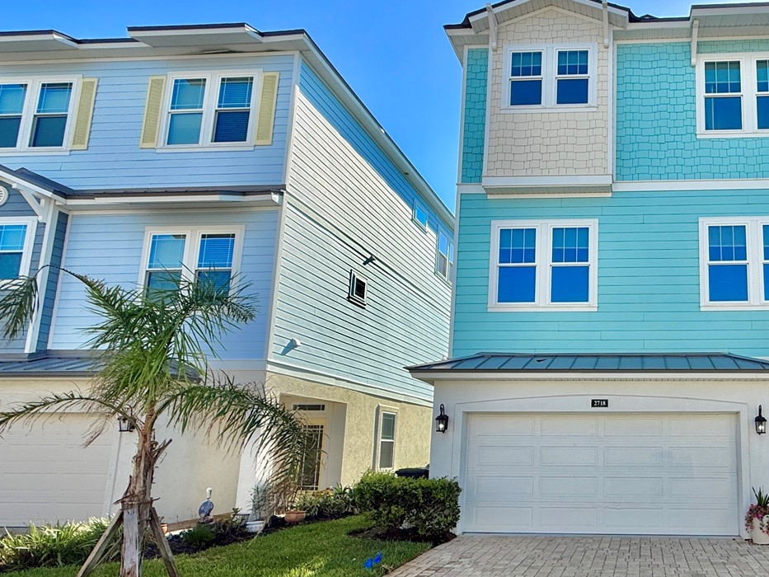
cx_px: 621
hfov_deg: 64.9
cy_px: 377
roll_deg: -0.4
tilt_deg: +9.4
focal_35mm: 24
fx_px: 533
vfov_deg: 55.8
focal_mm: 2.22
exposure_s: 1/1339
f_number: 2.2
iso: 50
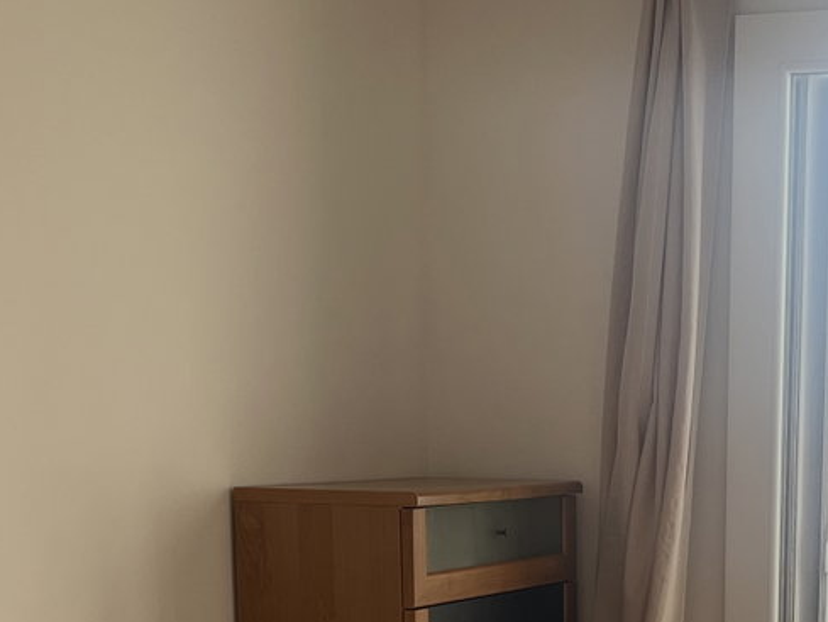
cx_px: 694
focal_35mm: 85
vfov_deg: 16.4
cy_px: 810
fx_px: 2034
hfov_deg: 22.6
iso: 50
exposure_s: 1/138
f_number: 1.6
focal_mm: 5.1
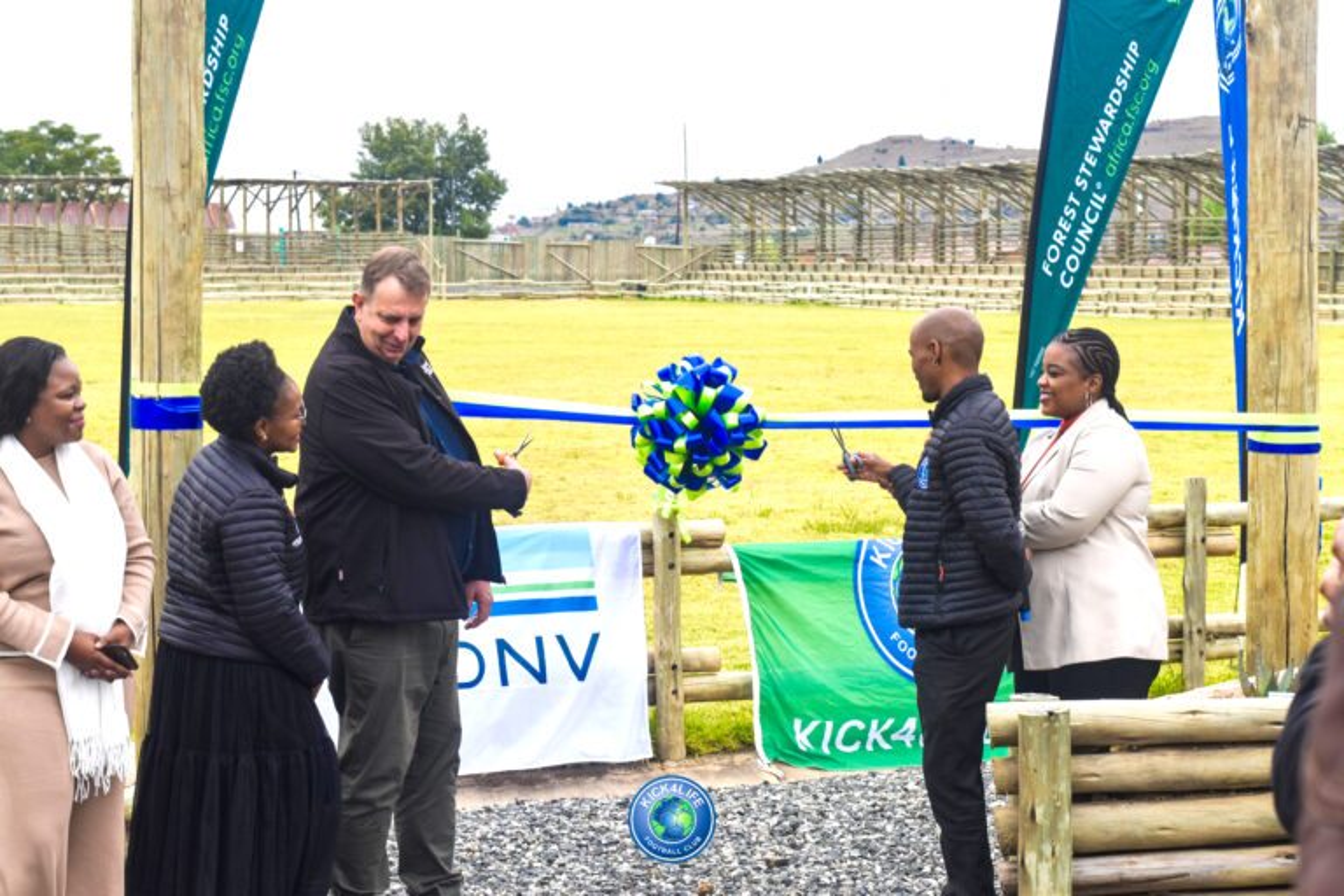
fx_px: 2800
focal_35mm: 75
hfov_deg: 27.0
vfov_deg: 18.2
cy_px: 448
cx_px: 672
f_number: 8
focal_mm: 50
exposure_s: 1/200
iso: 220
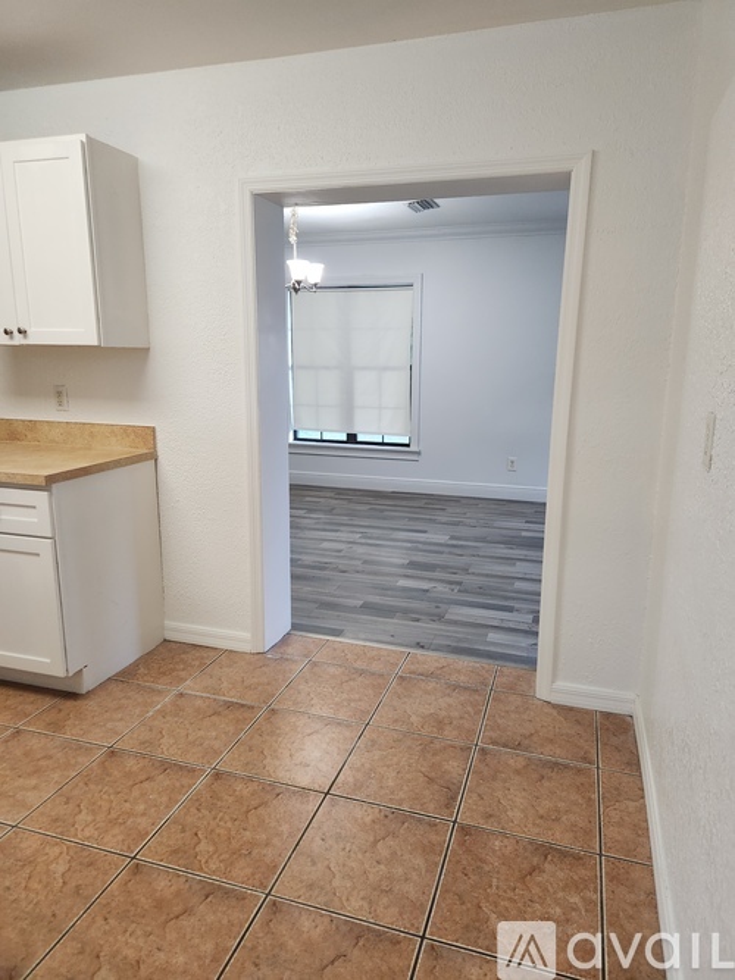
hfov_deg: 58.9
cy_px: 490
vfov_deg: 73.9
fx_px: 651
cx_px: 368
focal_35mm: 23
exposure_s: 1/120
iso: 250
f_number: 1.8
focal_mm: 5.4
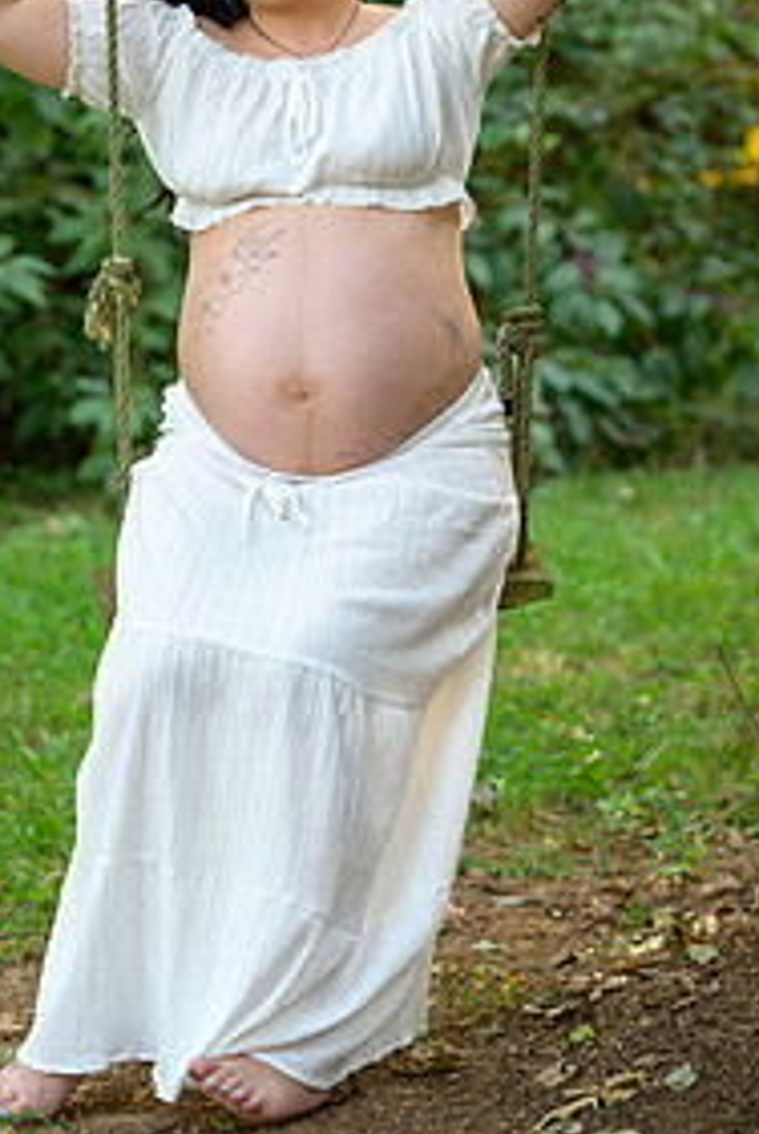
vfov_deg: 12.2
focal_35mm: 168
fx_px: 5300
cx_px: 295
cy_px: 460
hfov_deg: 8.2
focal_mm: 105
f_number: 4
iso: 1100
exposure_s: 1/125
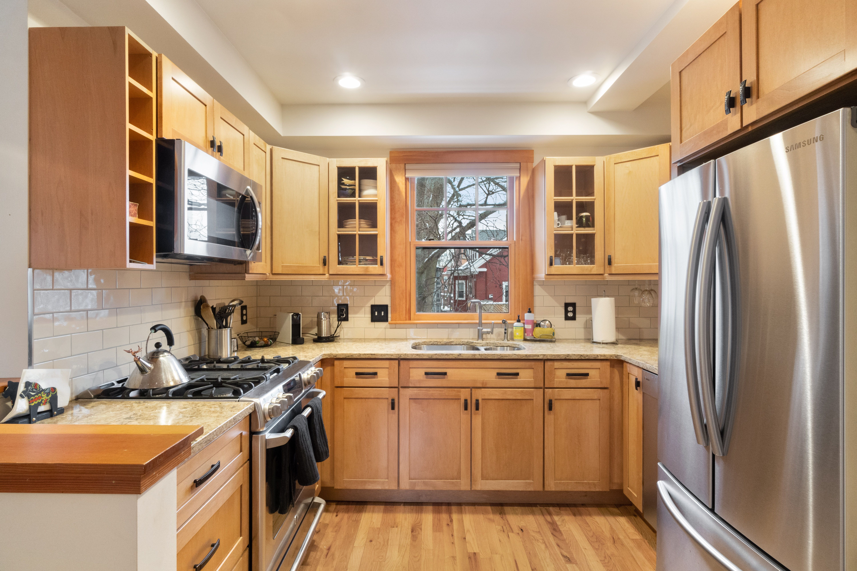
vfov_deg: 67.4
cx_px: 428
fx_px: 428
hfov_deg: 90.0
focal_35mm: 18
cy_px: 286
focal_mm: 12
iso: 1000
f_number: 11
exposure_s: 1/4
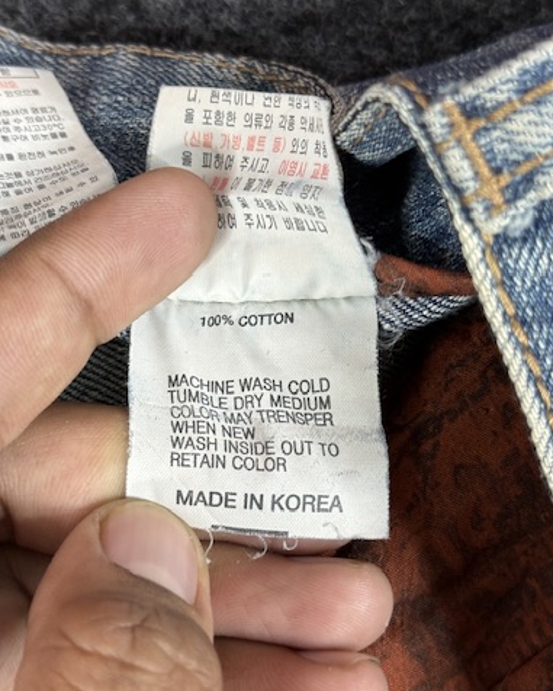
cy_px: 332
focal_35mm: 63
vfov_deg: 30.0
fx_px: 1288
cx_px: 284
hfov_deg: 24.2
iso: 100
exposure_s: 1/50
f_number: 1.78
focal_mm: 6.76
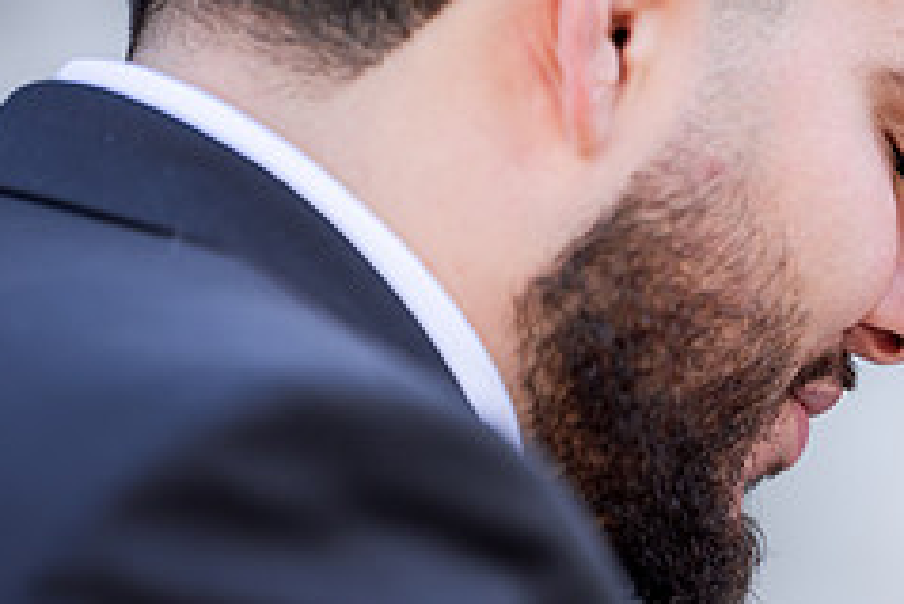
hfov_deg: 5.6
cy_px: 420
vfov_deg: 3.8
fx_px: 9171
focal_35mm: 365
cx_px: 961
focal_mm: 150
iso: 200
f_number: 2
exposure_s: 1/1000
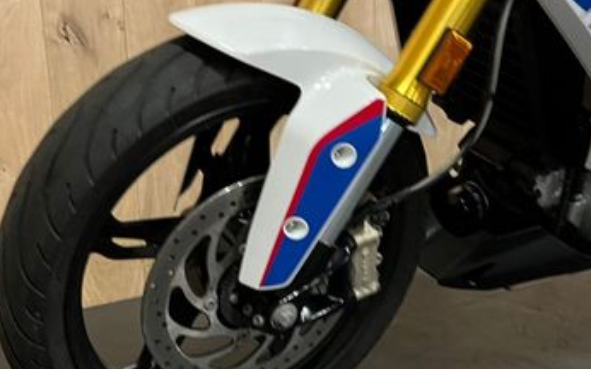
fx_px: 821
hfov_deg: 39.6
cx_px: 306
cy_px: 319
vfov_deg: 24.7
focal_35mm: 51
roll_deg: -0.3
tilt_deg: -20.1
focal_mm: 5.1
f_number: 1.6
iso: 500
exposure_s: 1/25
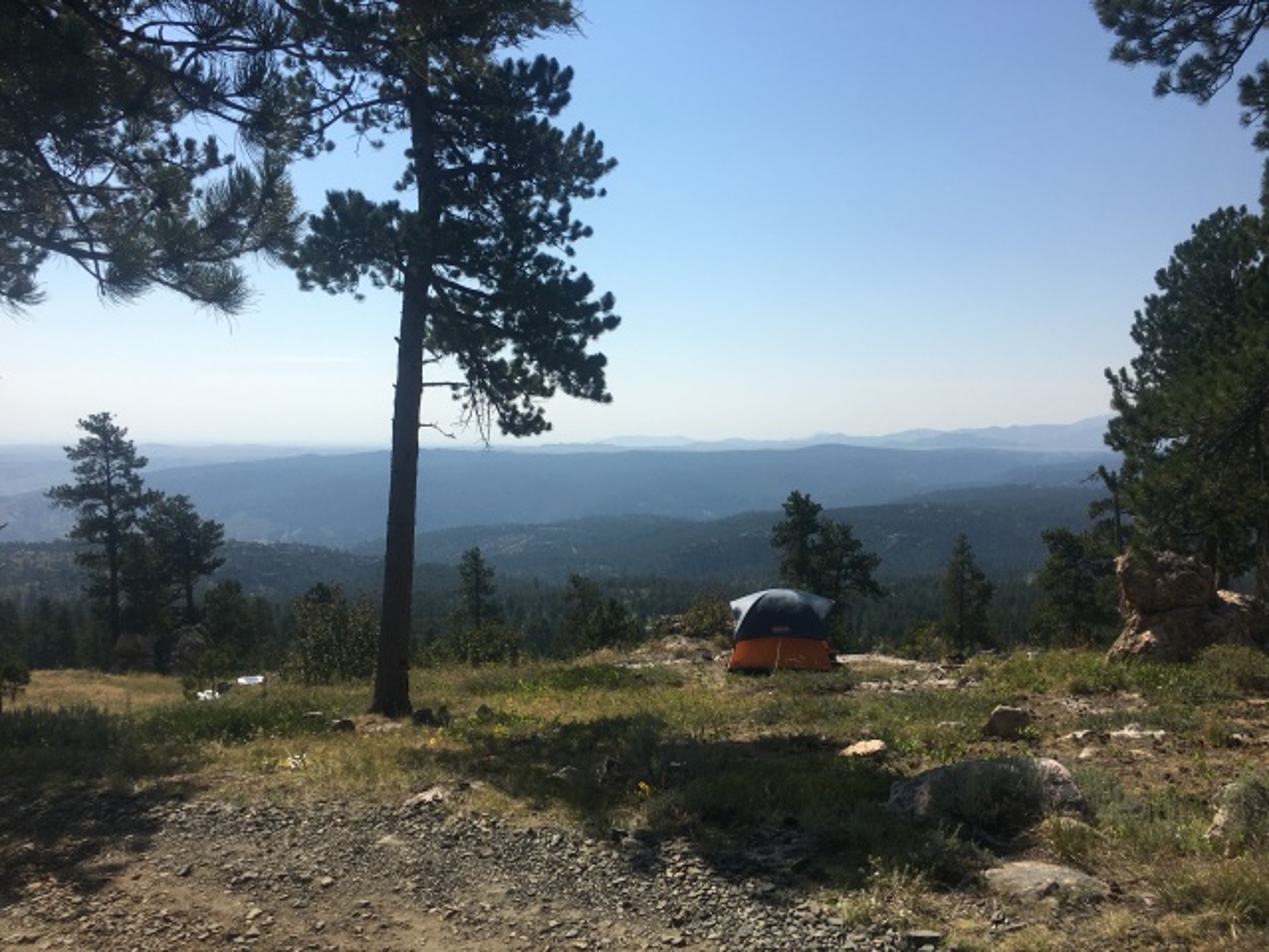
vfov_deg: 48.2
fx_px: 1063
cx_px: 634
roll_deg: -0.6
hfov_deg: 61.7
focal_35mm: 29
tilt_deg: -2.6
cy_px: 476
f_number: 2.2
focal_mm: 4.15
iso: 25
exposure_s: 1/3846
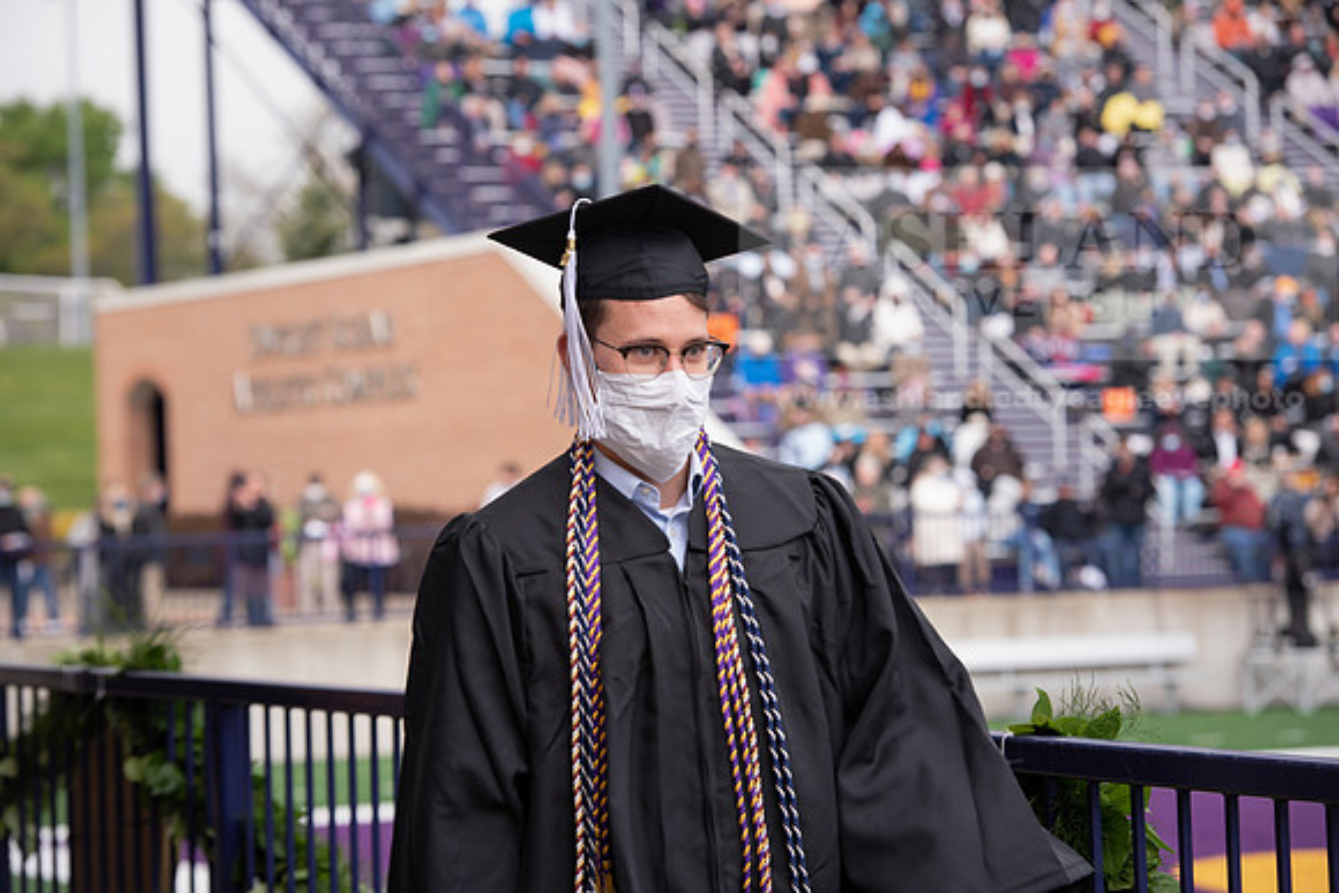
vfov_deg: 11.0
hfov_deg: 16.4
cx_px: 670
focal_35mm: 125
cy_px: 446
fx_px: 4650
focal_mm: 125
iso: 200
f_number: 5.6
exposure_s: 1/200
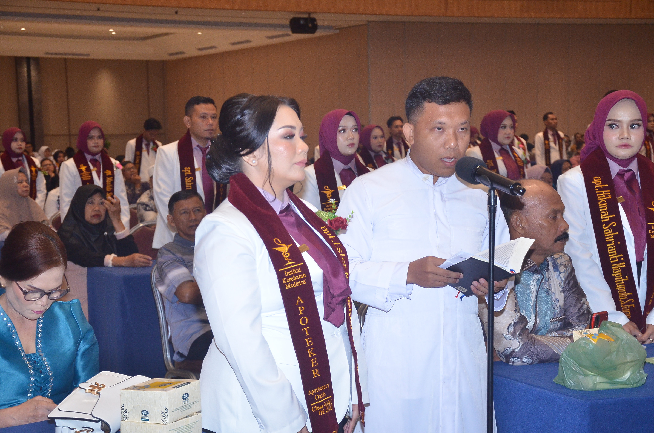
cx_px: 327
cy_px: 216
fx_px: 1224
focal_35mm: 68
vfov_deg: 20.1
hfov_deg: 29.9
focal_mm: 45
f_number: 4.8
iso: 1250
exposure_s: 1/125
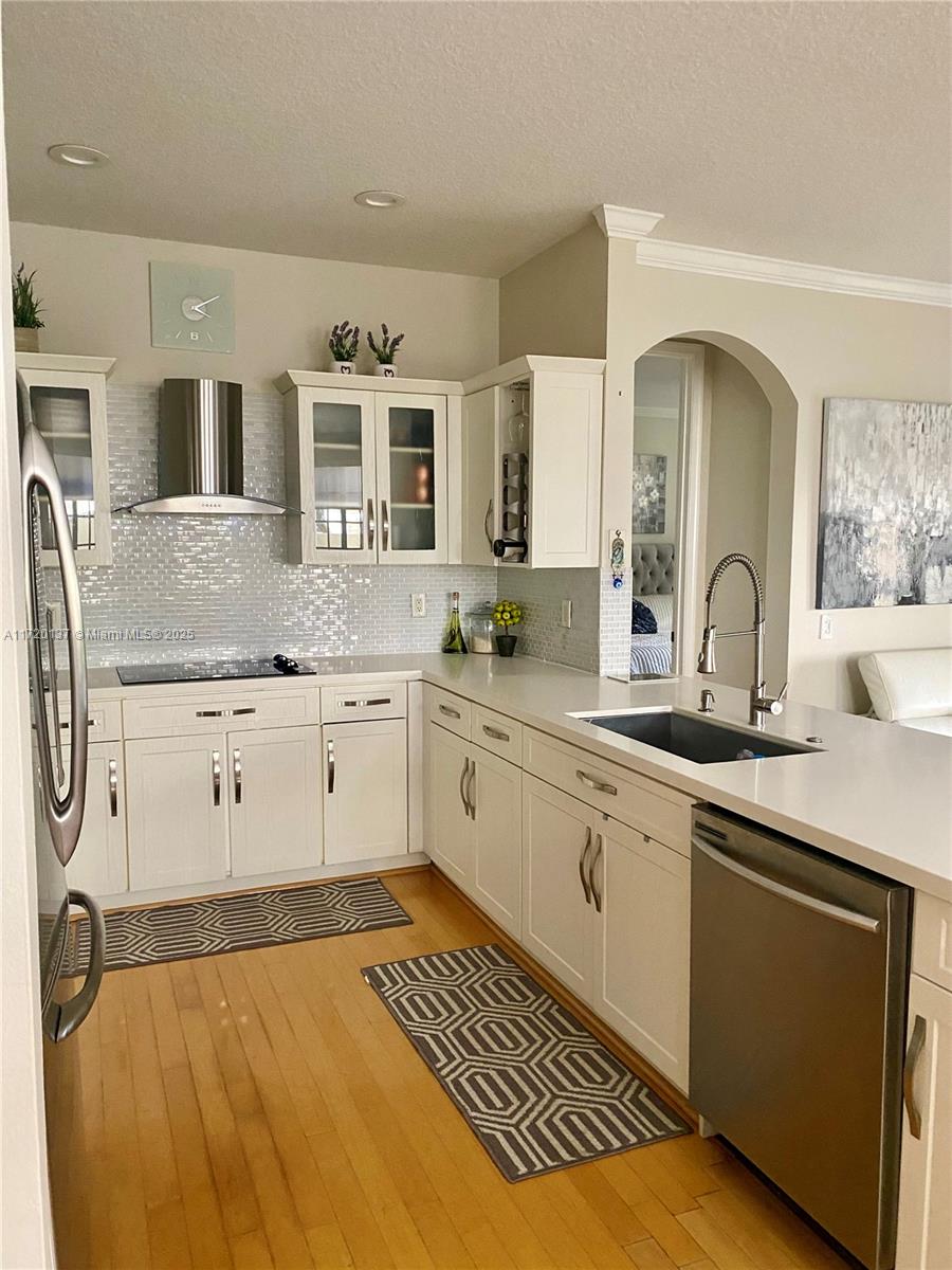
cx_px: 476
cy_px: 635
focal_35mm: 26
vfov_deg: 67.3
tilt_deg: -6.2
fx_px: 953
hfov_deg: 53.1
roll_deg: -0.2
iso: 400
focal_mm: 4.25
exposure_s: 1/60
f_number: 1.8
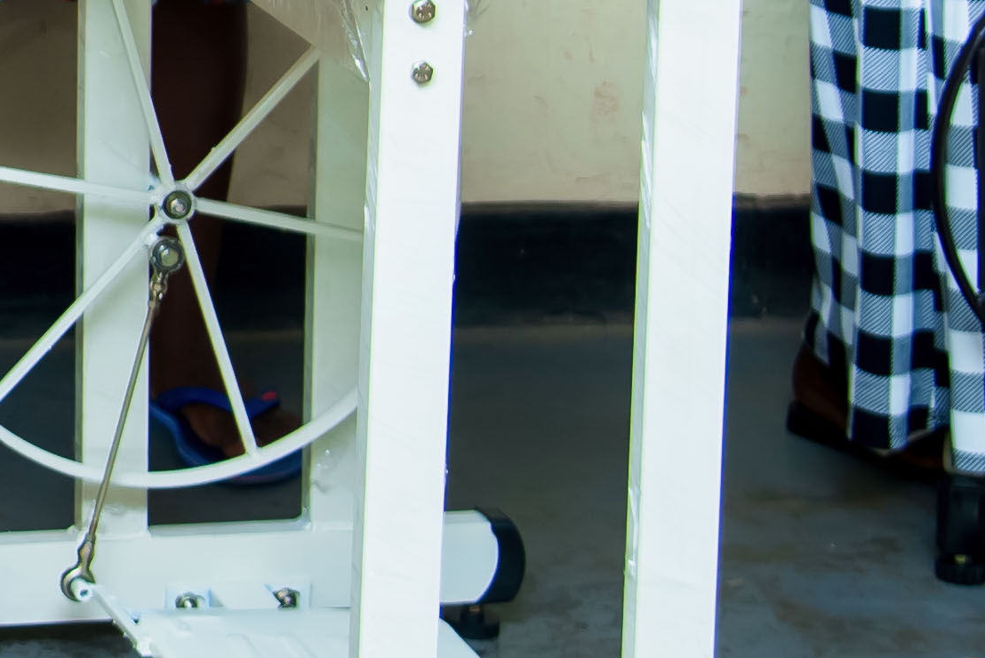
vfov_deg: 7.1
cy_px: -519
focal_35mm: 190
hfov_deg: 10.2
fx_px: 5201
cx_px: -756
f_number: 4
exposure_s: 1/200
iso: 250
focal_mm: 35
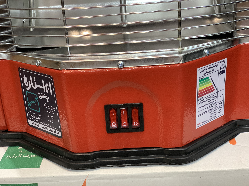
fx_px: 374
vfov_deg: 28.0
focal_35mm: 52
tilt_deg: -20.6
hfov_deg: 36.8
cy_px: 93
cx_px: 124
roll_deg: +3.7
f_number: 2.4
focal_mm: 6
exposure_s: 1/50
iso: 125
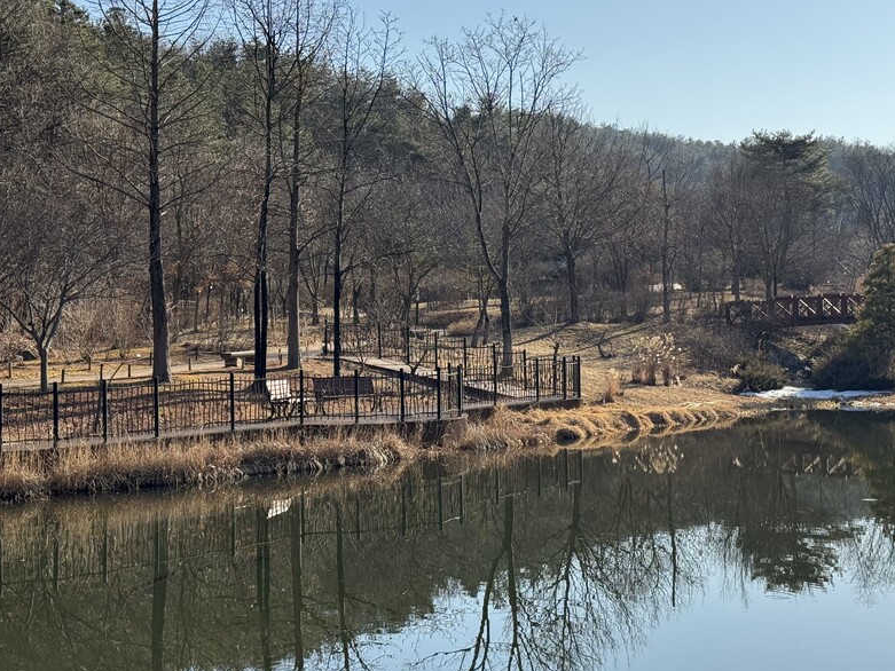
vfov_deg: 24.8
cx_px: 465
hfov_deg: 32.7
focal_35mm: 59
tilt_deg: +2.0
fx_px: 1526
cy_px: 283
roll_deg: +1.1
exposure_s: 1/4049
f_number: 1.78
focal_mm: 6.76
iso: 64
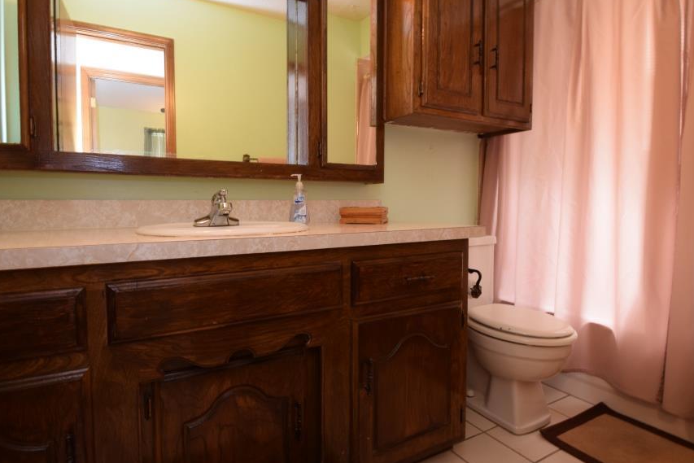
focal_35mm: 18
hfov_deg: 89.6
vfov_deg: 67.3
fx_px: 347
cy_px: 218
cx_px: 308
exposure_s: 1/2
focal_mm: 10
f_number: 11
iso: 500
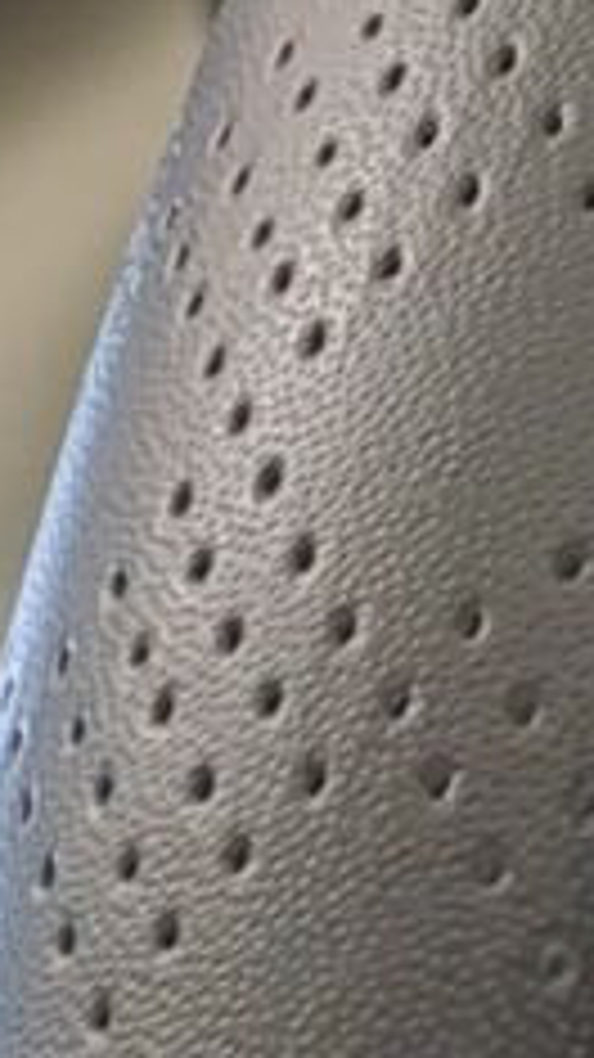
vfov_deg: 25.0
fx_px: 2383
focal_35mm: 85
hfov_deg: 14.2
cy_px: 464
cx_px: 160
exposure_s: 1/25
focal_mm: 6.14
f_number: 1.6
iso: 4000
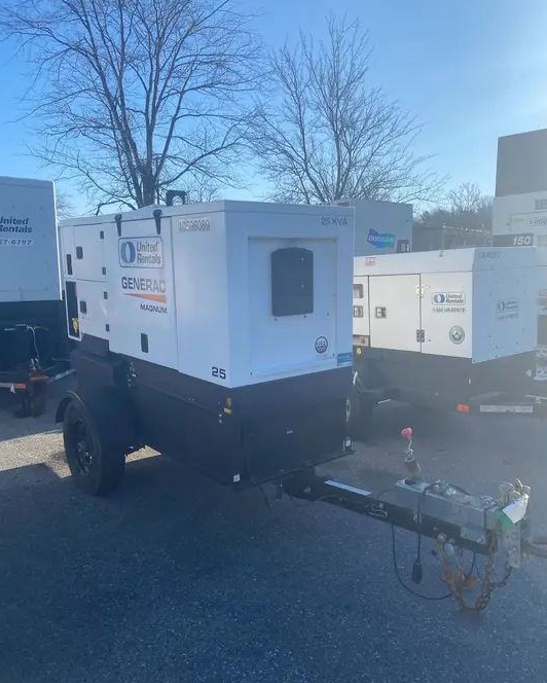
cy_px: 350
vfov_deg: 62.2
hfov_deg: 51.6
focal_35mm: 28
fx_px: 566
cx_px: 278
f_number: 1.8
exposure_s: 1/2268
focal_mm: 4.25
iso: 32
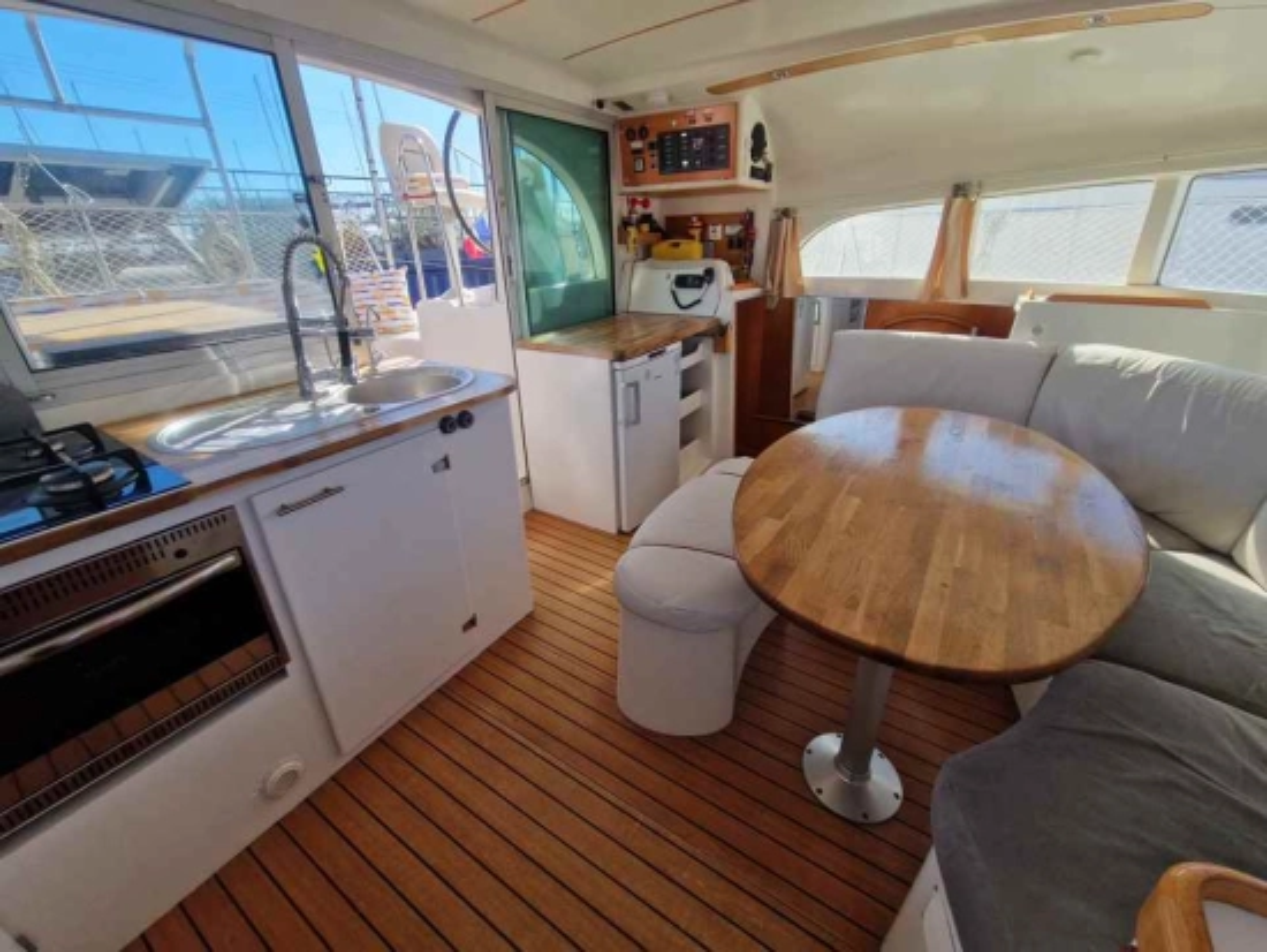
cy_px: 476
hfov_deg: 106.2
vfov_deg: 90.0
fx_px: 476
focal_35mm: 13
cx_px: 634
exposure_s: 1/662
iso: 50
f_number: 2.2
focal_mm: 2.2
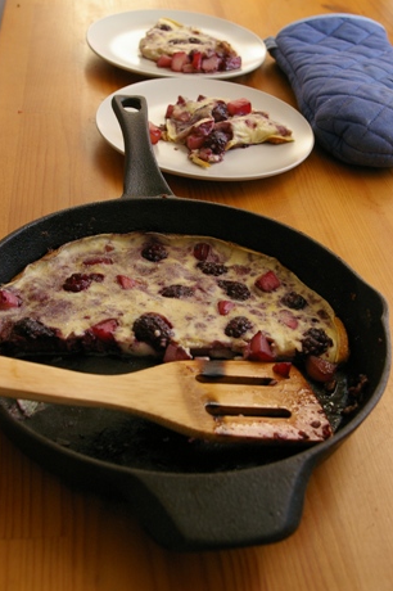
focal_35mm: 49
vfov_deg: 40.7
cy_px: 290
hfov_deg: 27.7
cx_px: 198
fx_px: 796
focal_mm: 31
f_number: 6.7
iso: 800
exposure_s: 1/90
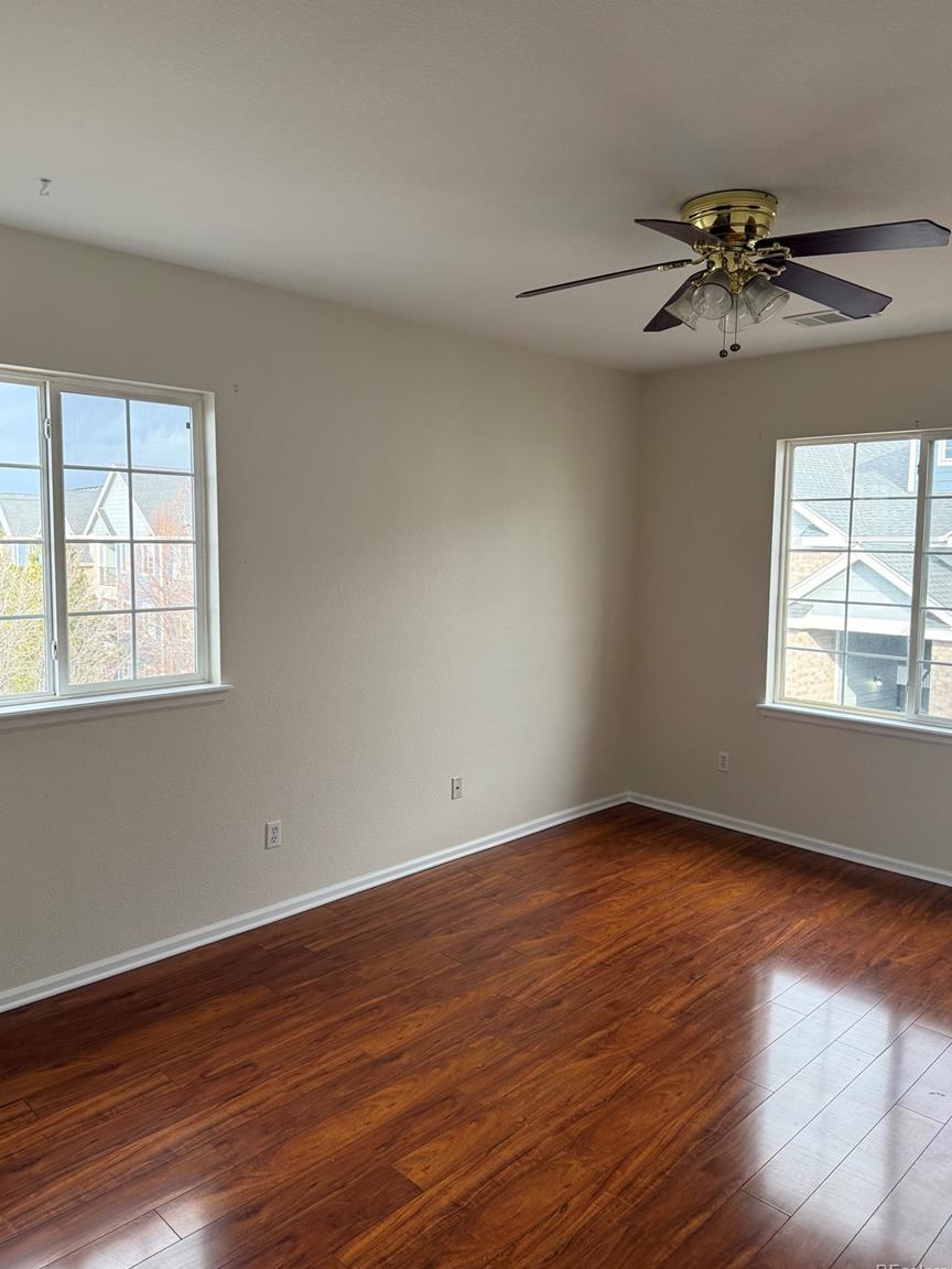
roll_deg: -1.2
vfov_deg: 69.4
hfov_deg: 54.9
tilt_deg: -5.0
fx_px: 917
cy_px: 625
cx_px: 478
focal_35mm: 25
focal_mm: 6.76
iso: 160
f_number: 1.78
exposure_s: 1/242
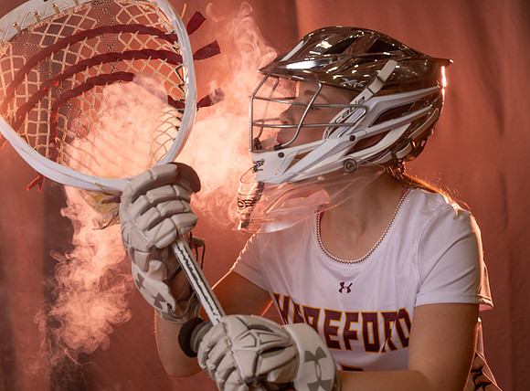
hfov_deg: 18.0
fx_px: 1669
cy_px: 213
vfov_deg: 13.4
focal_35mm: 110
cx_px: 272
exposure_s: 1/160
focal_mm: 79
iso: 125
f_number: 5.6
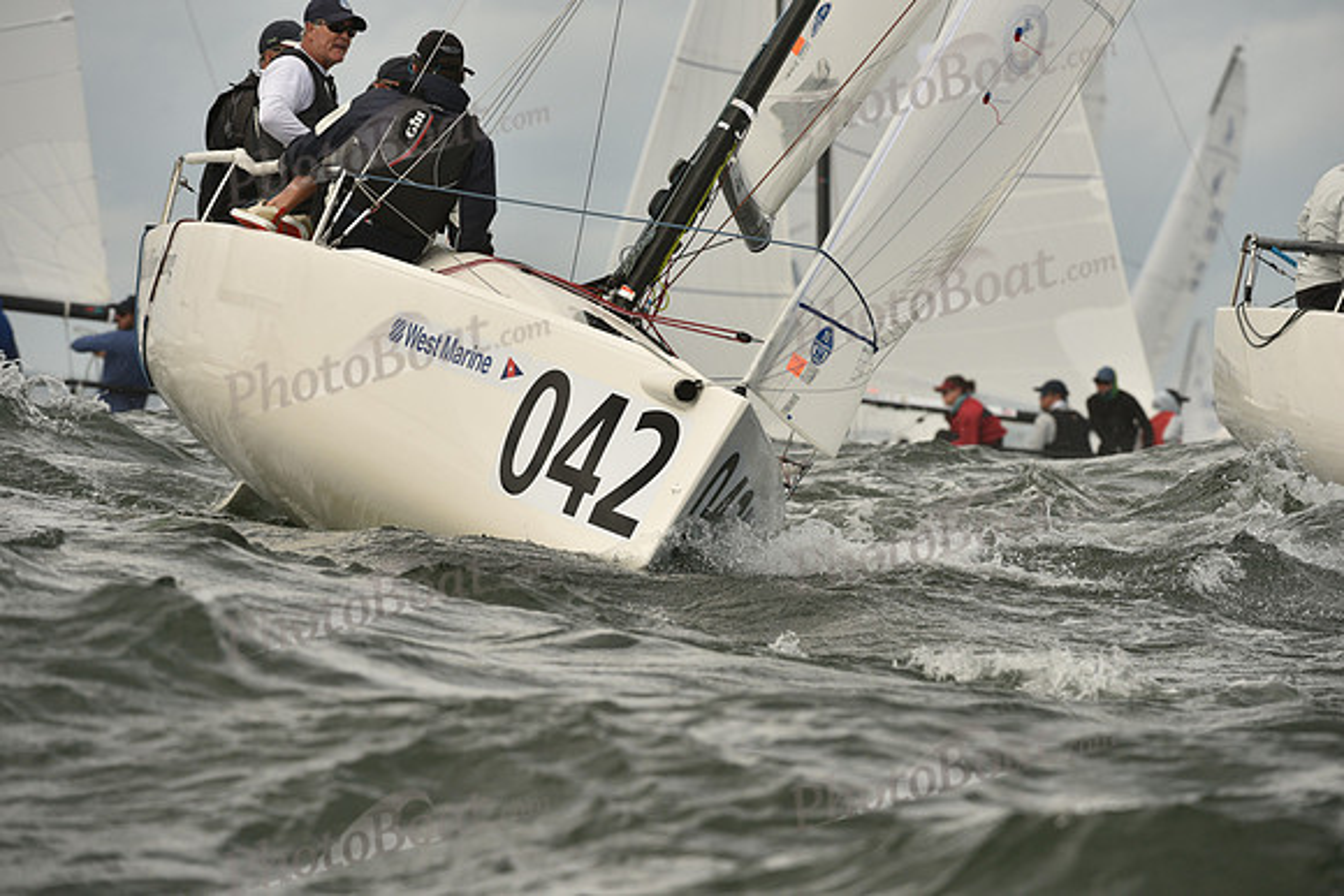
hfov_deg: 6.2
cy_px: 448
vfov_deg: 4.2
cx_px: 672
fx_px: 12322
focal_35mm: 330
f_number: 8
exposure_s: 1/1250
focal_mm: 330
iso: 320
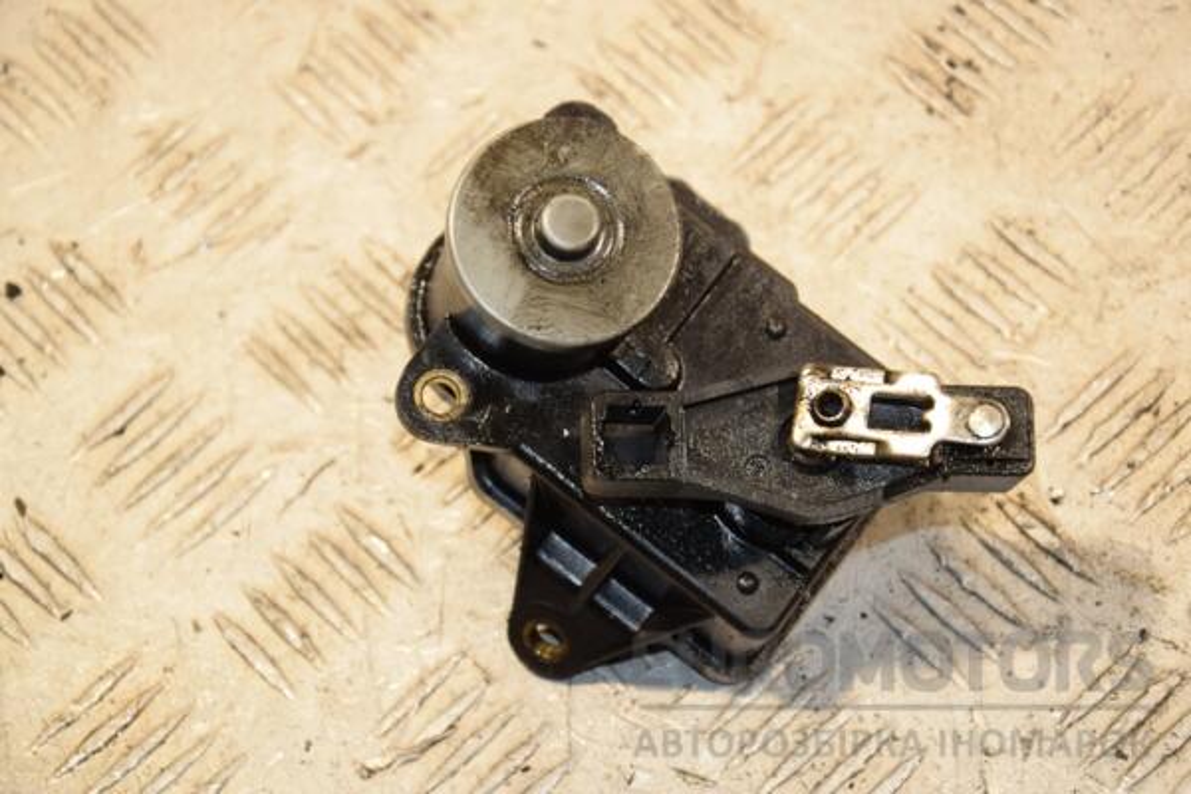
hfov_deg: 18.2
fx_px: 3722
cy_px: 397
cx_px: 596
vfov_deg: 12.2
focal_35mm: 112
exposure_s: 1/200
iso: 800
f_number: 7.1
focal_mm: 75
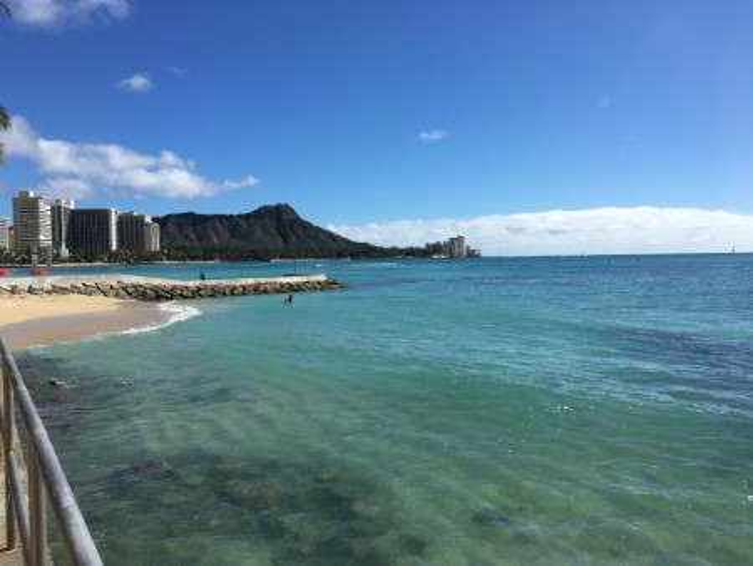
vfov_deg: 48.3
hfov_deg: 61.6
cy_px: 283
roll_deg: +0.0
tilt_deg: -2.0
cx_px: 376
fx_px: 631
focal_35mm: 29
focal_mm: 4.15
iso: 25
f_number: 2.2
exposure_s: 1/3205
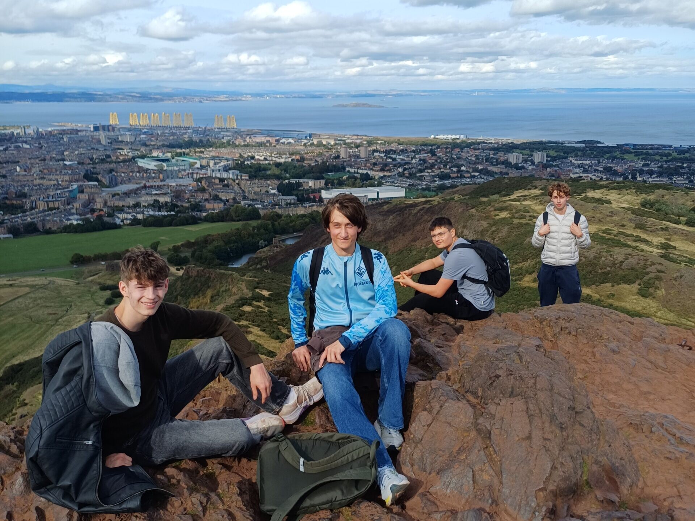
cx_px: 348
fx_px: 502
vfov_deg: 54.9
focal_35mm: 25
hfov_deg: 69.4
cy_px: 260
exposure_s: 1/1095
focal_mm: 4.65
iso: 50
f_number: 1.8
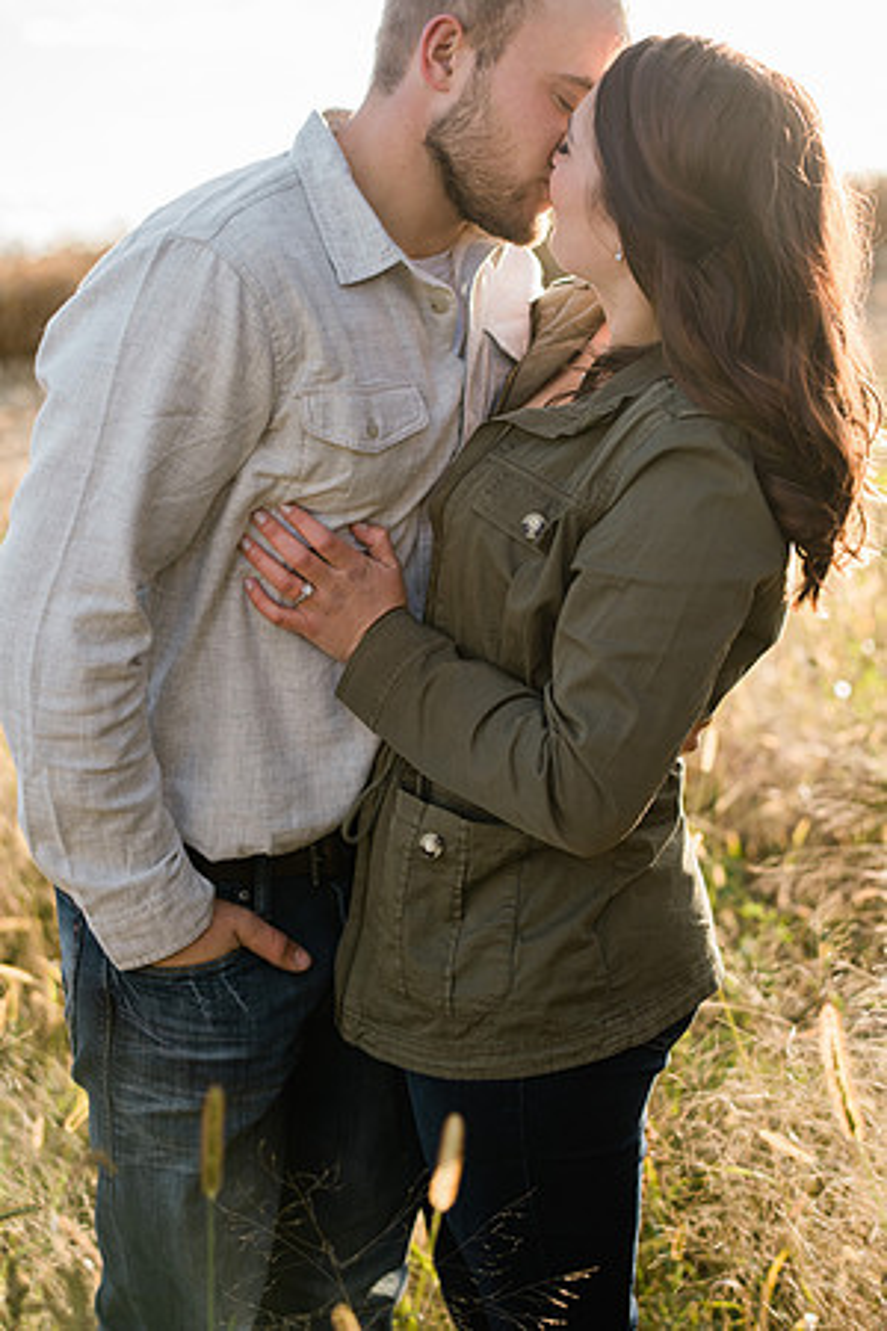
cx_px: 444
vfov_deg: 34.5
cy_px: 666
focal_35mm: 58
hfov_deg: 23.4
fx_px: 2143
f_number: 3.2
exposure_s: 1/640
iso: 200
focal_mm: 58
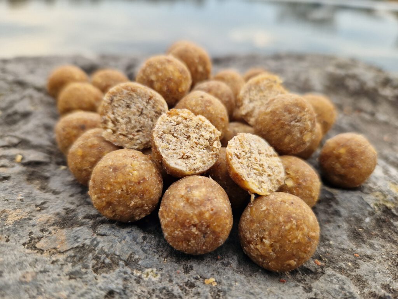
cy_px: 150
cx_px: 199
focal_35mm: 23
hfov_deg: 73.9
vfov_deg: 58.9
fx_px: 265
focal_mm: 5.4
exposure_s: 1/180
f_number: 1.8
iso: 50
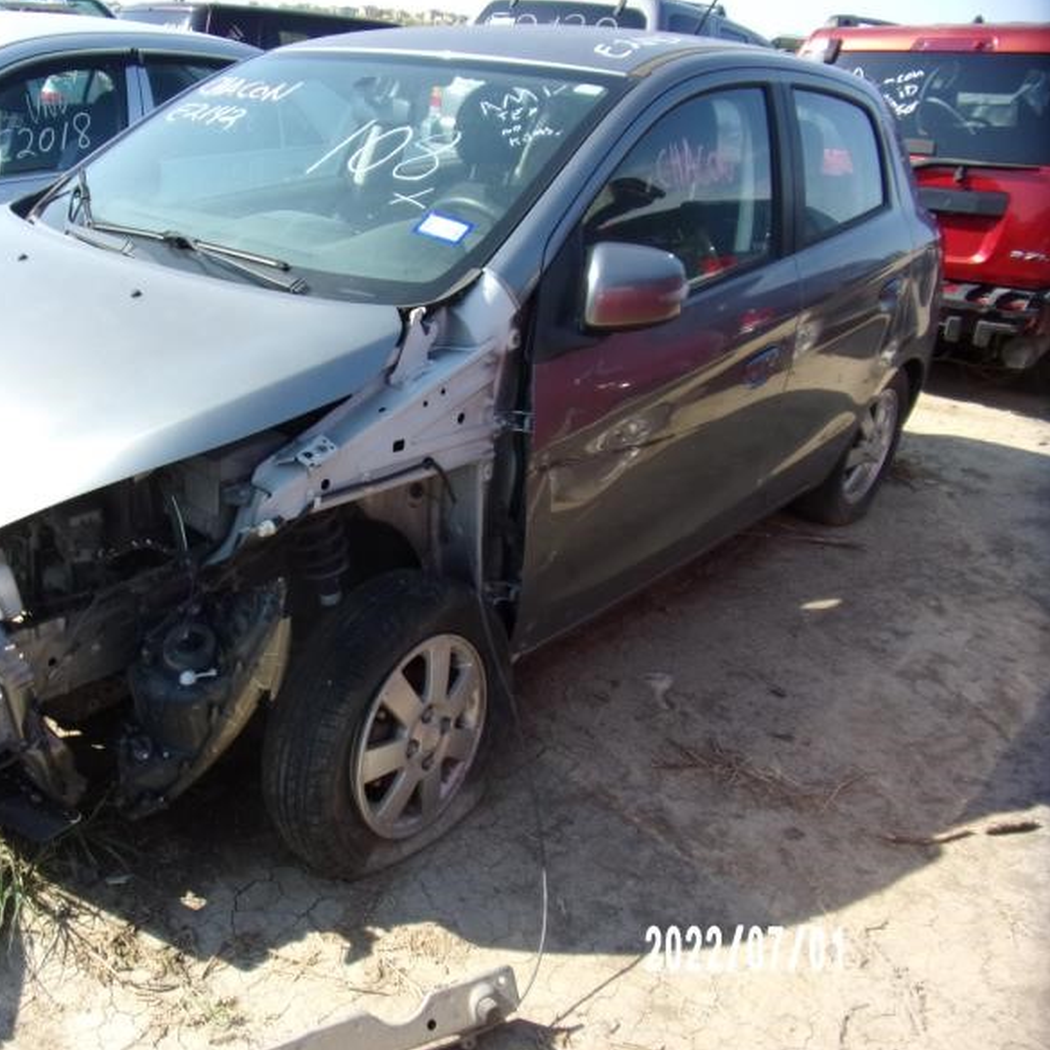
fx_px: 995
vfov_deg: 55.6
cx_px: 336
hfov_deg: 54.3
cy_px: 529
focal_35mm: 29
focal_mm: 4.3
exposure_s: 1/450
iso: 80
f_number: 3.3
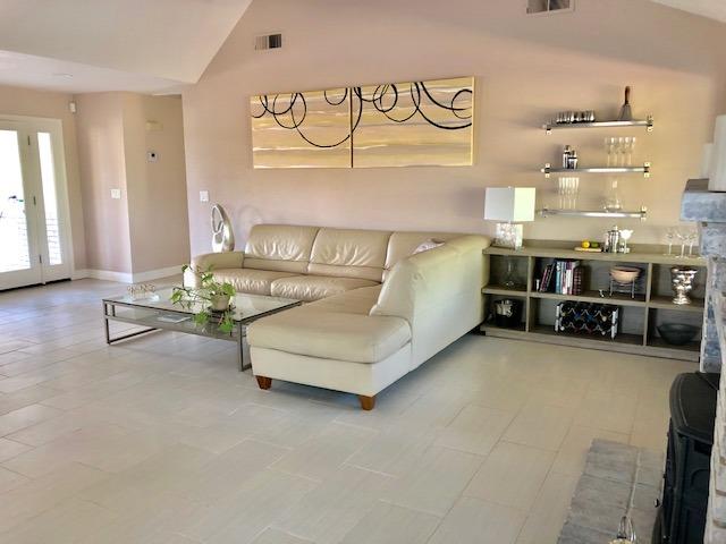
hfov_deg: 63.4
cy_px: 272
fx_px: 587
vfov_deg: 49.7
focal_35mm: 28
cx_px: 363
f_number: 1.8
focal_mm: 4
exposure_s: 1/17
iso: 40
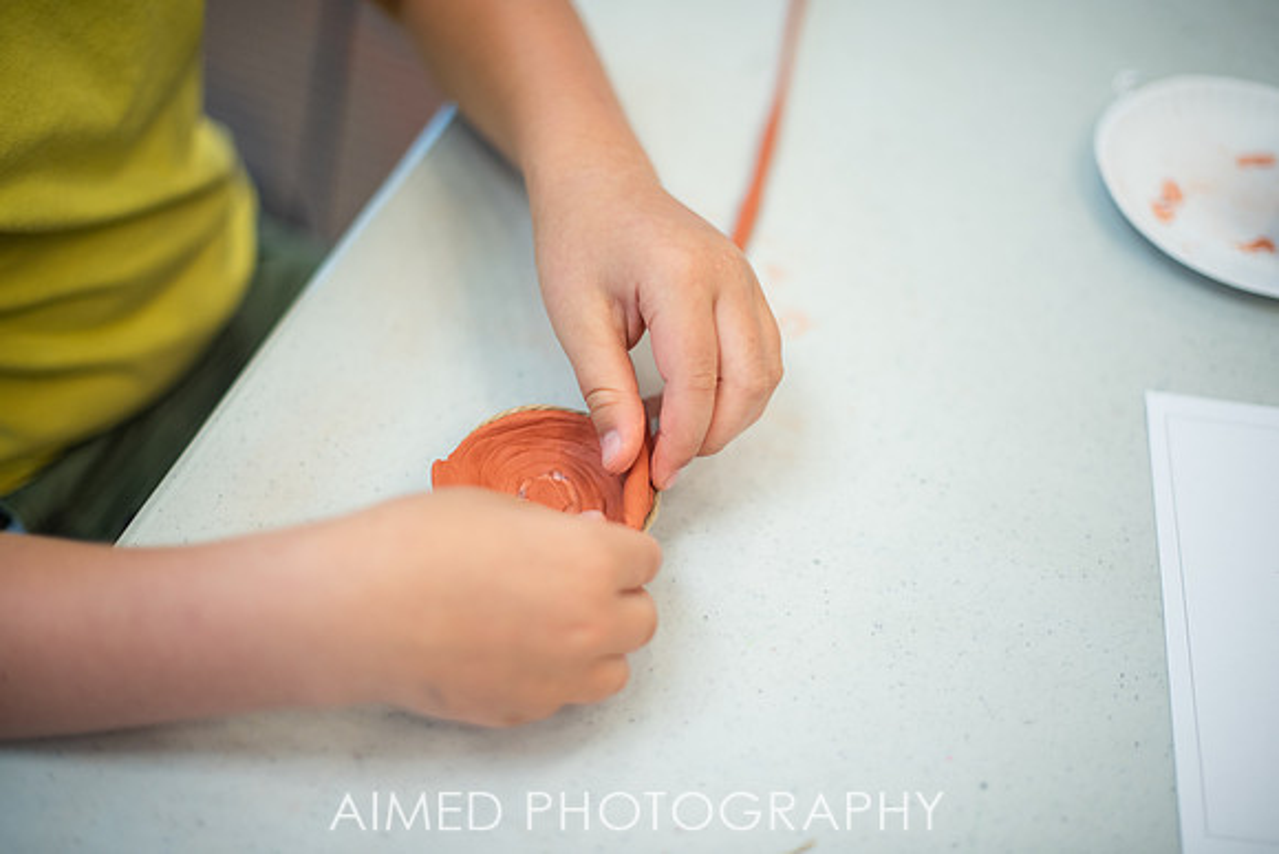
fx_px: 1777
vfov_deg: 27.0
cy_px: 427
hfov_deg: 39.6
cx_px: 640
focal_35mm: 50
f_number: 1.6
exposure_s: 1/500
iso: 320
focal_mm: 50
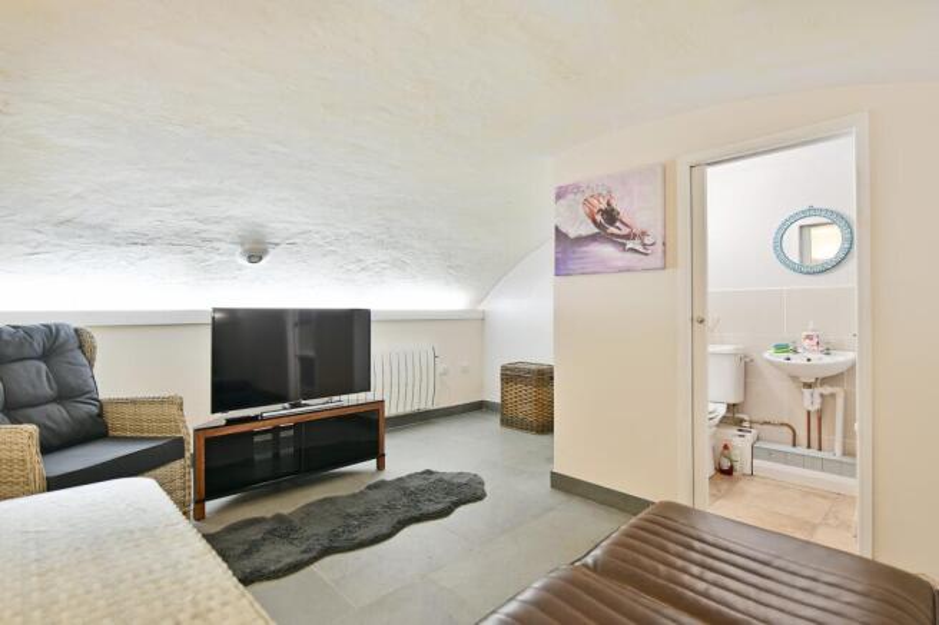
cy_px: 312
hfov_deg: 90.0
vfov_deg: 67.4
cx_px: 470
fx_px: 469
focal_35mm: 18
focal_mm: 18
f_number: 4.5
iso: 500
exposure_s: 1/50
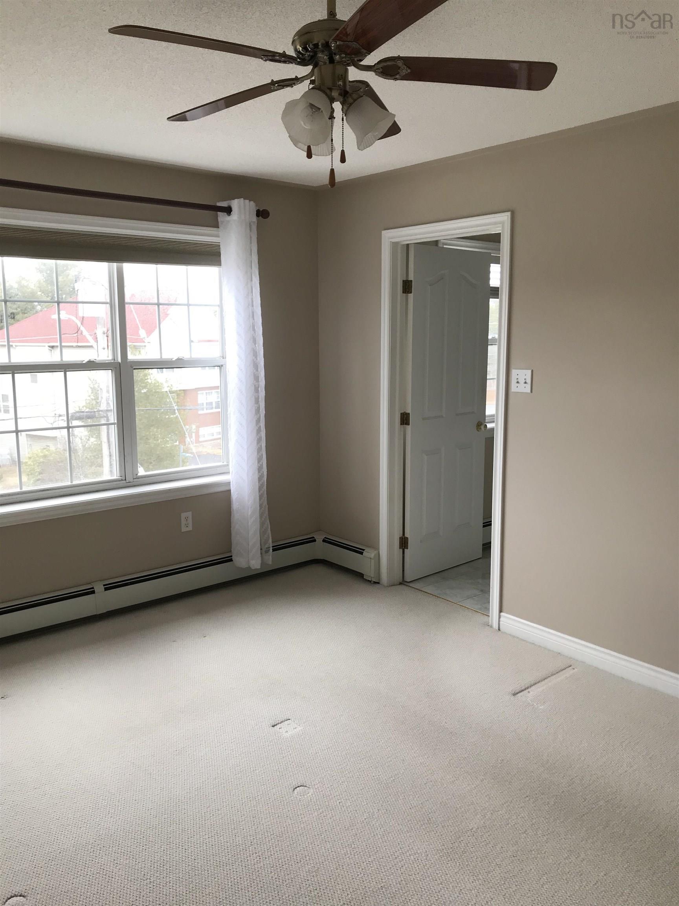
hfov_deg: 49.7
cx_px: 340
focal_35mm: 28
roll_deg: +0.3
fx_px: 732
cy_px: 453
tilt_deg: -8.9
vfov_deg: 63.4
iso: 25
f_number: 1.8
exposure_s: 1/60
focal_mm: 3.99
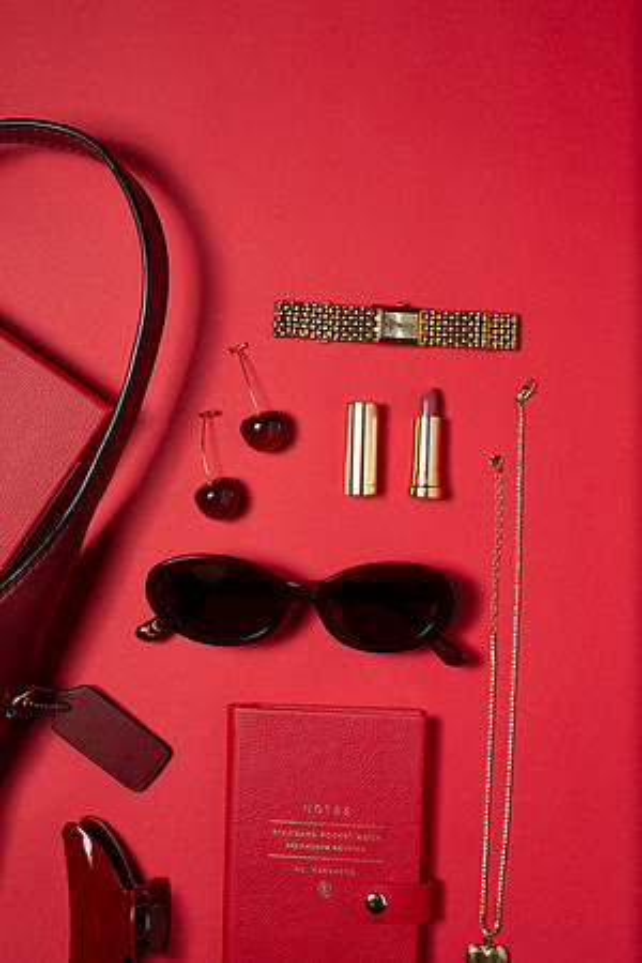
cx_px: 321
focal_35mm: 50
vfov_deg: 39.6
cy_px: 482
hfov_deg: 27.0
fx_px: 1337
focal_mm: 50
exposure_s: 1/250
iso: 200
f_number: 11
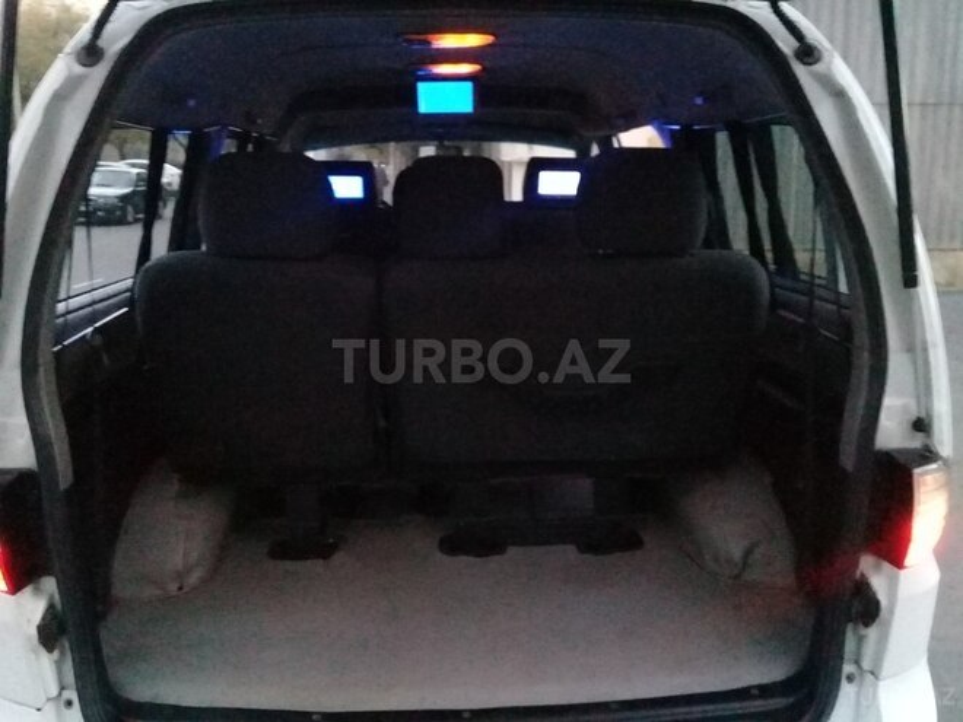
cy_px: 361
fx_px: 862
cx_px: 482
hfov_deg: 58.4
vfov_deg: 45.4
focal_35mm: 31
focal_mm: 3.3
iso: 1000
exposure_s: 1/15
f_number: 2.2
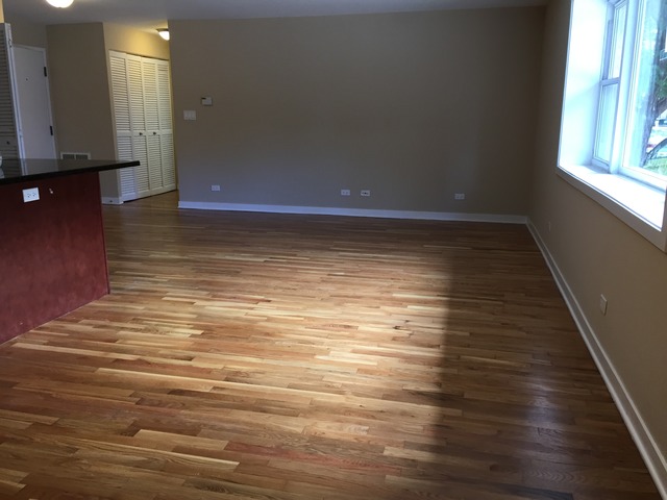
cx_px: 334
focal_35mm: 29
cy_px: 250
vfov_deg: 48.2
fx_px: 559
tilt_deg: -12.9
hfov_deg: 61.7
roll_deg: -0.3
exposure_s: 1/30
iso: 40
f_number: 2.2
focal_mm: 4.15
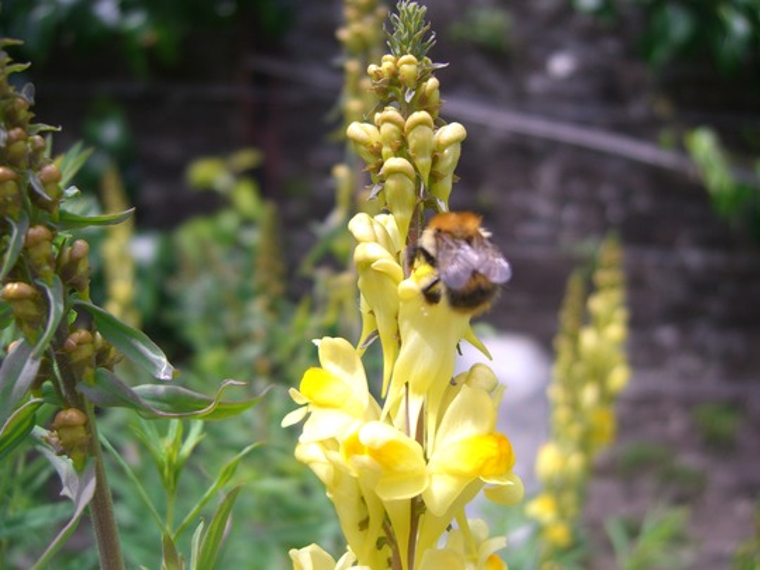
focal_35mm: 38
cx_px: 380
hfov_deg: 49.0
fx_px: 834
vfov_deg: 37.7
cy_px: 285
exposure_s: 1/500
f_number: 2.8
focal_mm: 7.9
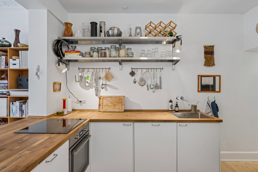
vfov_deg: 64.5
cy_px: 86
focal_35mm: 19
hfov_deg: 86.9
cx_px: 129
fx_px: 136
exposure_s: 1/2
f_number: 9
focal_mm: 19
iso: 125
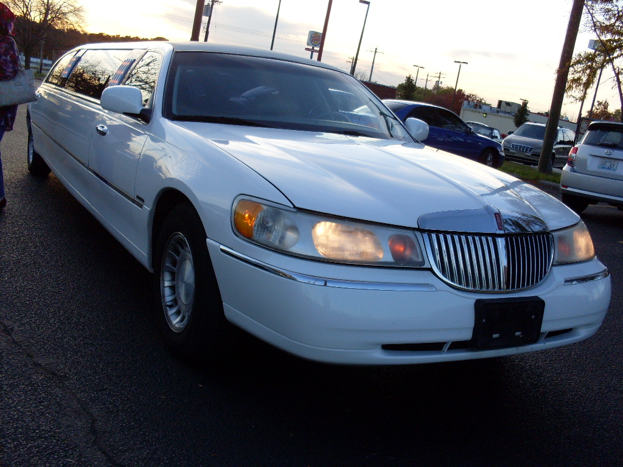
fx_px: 684
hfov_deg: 49.0
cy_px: 234
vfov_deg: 37.7
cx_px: 312
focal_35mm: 38
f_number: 2.8
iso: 80
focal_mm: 6.3
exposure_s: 1/350
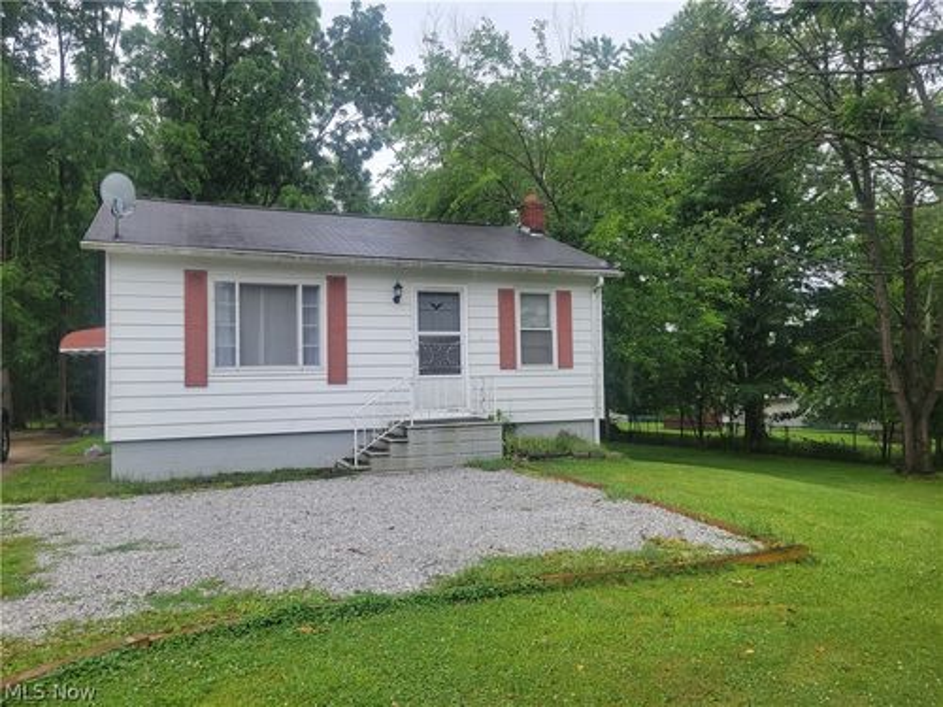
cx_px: 472
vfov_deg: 53.1
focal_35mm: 26
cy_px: 354
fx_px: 708
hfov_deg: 67.3
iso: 40
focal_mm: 5.4
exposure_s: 1/340
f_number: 1.8
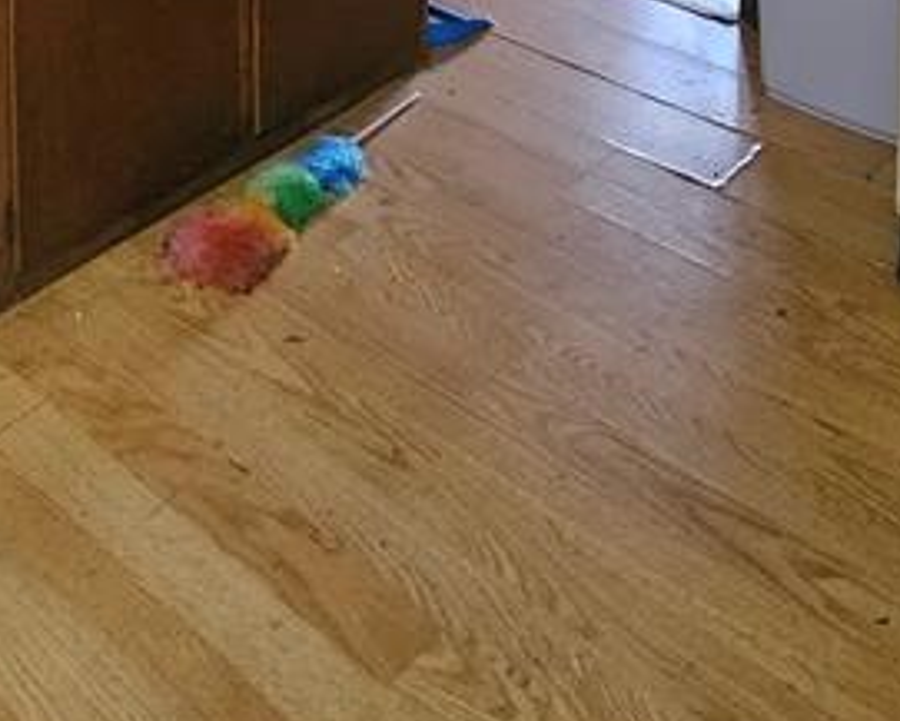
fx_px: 1279
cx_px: 389
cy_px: -512
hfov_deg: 38.7
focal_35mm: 48
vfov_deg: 22.1
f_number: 2.2
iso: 1000
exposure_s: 1/24
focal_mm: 2.2
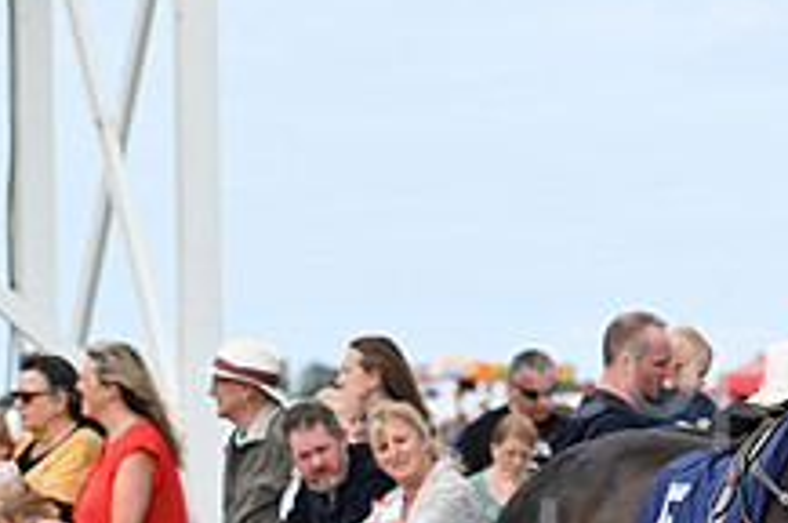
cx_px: 1010
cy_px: 594
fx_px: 8196
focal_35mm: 375
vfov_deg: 3.6
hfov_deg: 5.5
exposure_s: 1/1000
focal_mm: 140
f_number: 5.6
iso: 500
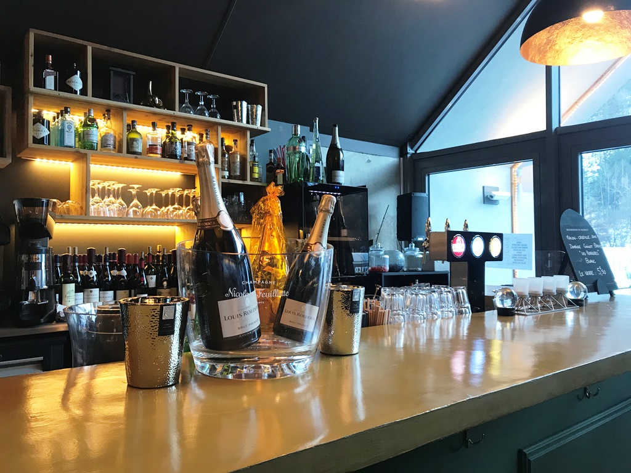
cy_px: 236
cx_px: 316
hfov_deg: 63.4
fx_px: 510
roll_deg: +0.0
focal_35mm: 28
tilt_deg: +2.3
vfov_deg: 49.7
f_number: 1.8
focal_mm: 3.99
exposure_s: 1/20
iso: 40
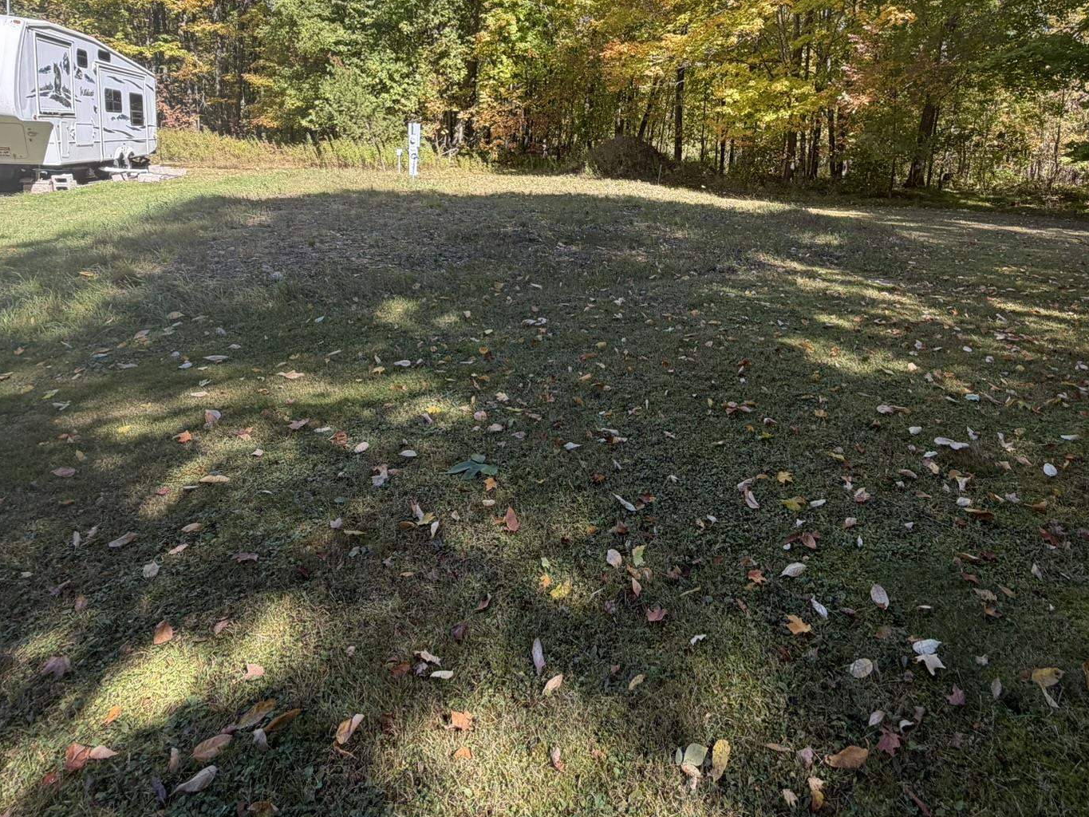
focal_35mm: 21
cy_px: 211
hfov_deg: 78.3
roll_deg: -3.3
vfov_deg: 60.2
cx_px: 637
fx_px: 661
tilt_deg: -5.7
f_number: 2.2
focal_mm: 2.22
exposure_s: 1/306
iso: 50
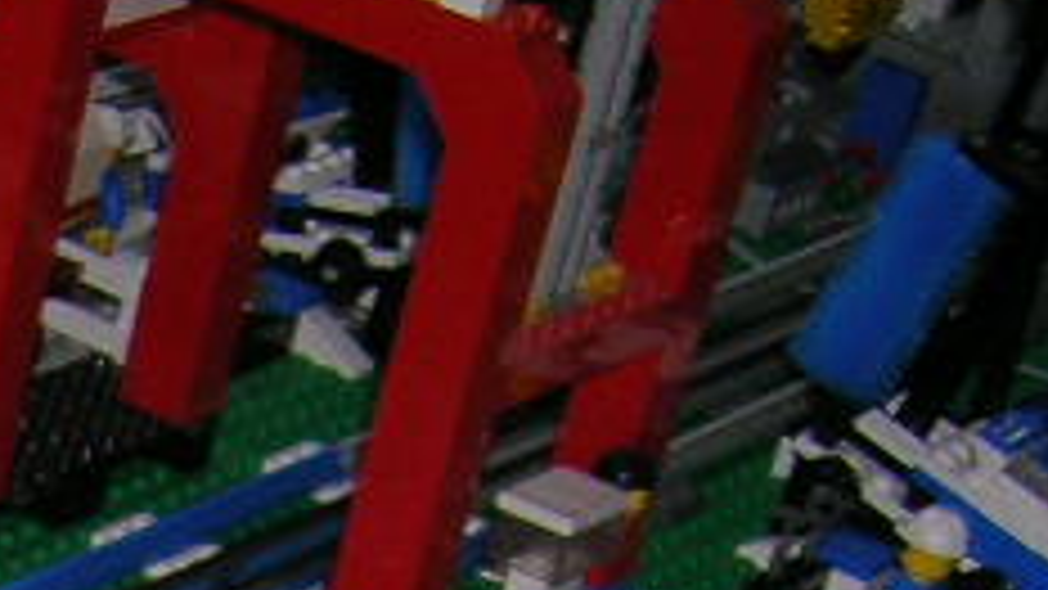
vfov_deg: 6.9
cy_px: 1554
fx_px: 4529
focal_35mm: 163
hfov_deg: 12.3
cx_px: -706
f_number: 2.9
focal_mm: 5.7
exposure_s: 1/60.1
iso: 50
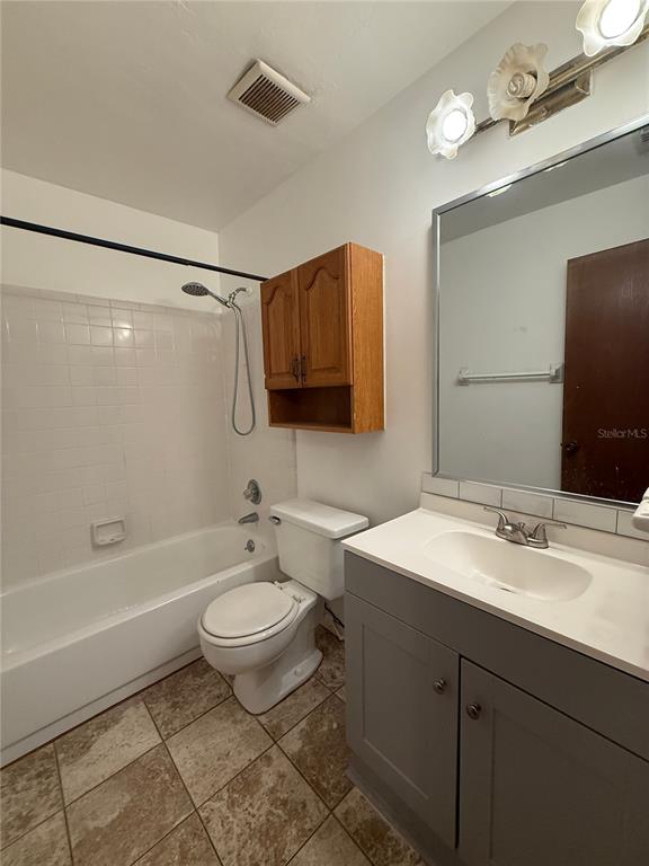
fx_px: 350
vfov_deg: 102.1
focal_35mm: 14
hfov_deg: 85.7
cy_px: 433
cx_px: 324
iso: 320
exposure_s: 1/120
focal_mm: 2.22
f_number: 2.2
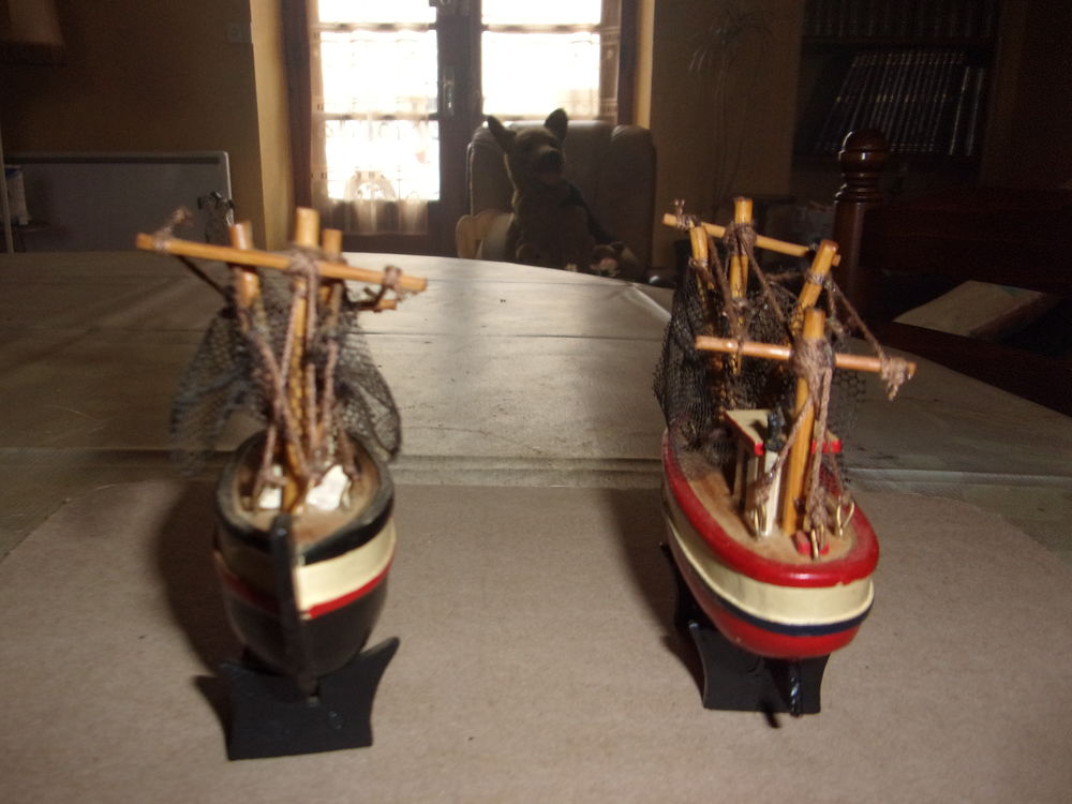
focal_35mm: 28
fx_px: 867
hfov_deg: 63.4
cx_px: 536
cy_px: 402
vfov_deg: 49.7
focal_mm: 5.1
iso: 200
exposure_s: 1/34
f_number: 3.9
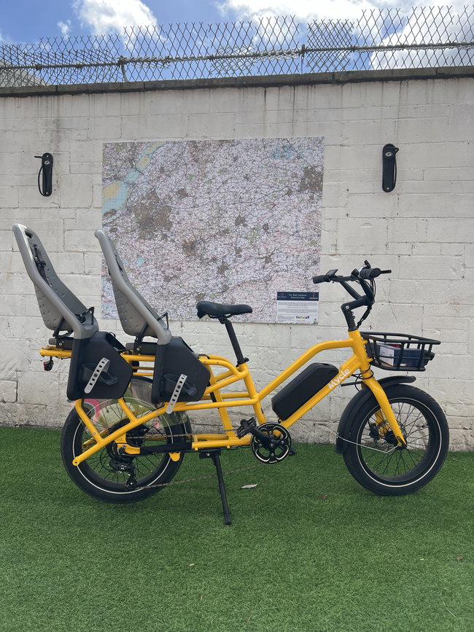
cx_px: 237
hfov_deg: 53.1
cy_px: 316
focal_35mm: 26
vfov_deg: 67.3
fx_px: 475
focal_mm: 5.7
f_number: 1.5
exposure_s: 1/2571
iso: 50
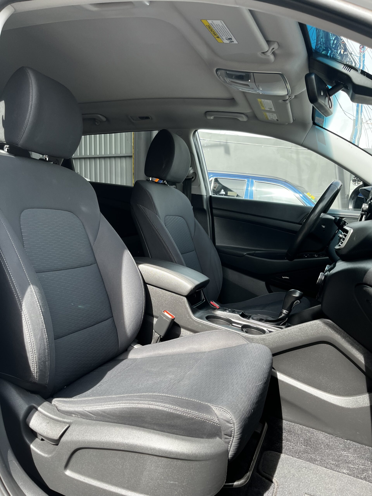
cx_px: 186
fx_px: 373
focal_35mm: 26
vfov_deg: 67.3
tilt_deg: -8.2
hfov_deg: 53.1
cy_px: 248
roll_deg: -1.7
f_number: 1.6
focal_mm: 5.1
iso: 50
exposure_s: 1/337
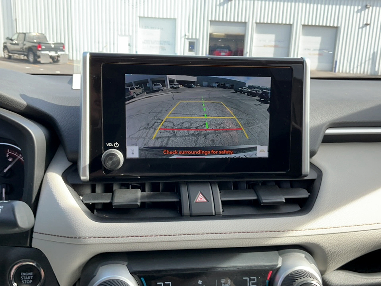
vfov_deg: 46.8
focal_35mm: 30
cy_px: 143
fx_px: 330
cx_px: 190
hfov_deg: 60.0
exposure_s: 1/151
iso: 20
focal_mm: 3
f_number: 1.8
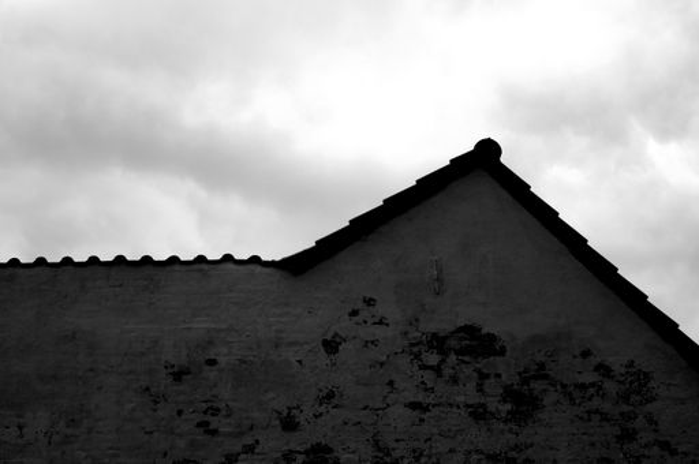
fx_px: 1299
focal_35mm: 67
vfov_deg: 20.3
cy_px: 232
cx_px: 350
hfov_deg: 30.1
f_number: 7.1
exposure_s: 1/250
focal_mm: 45
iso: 100
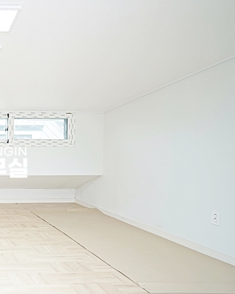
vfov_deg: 54.2
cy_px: 157
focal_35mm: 33
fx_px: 287
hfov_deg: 33.3
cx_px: -67
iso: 250
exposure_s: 1/50
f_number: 4.5
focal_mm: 17
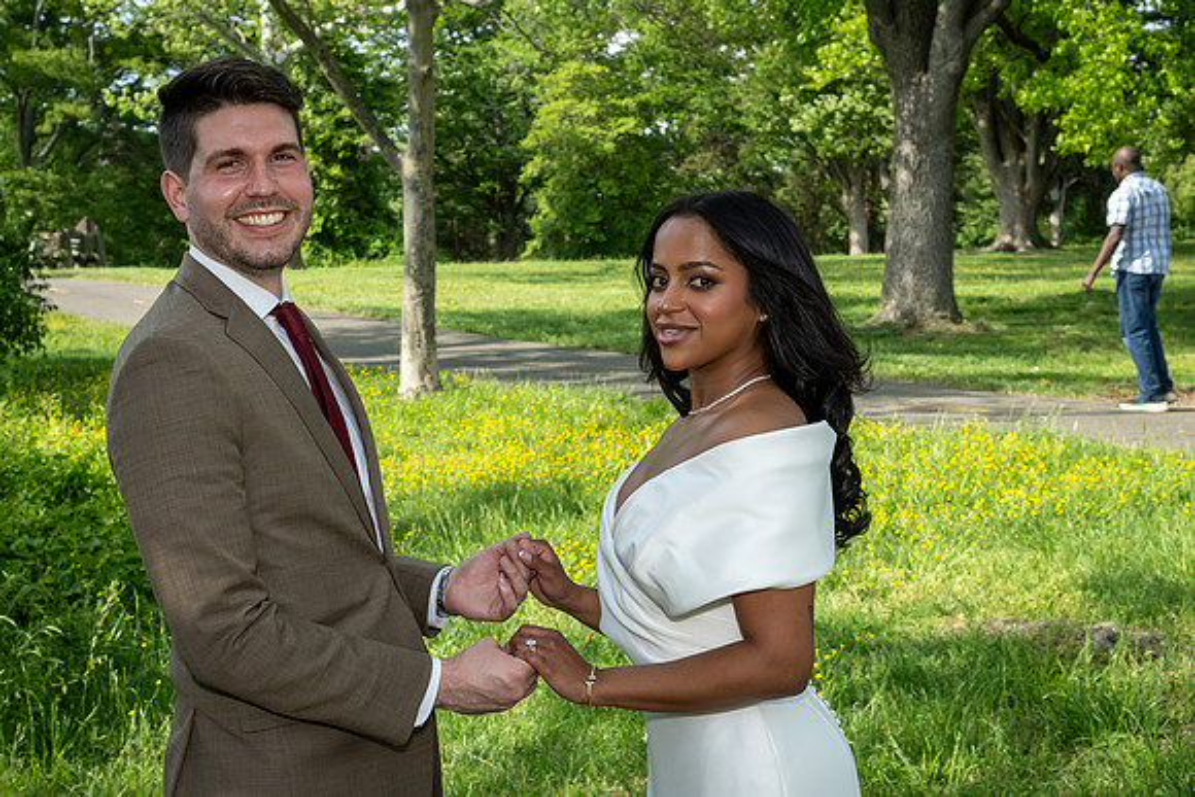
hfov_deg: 35.9
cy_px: 396
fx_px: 1842
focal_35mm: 55
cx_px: 557
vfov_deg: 24.4
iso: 160
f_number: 6.3
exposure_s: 1/250
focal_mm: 35
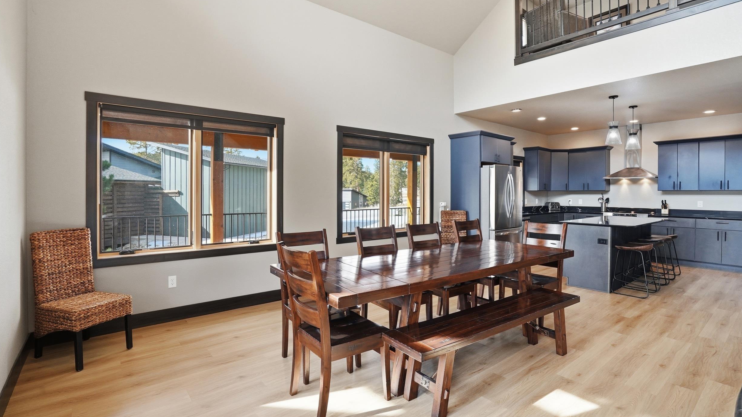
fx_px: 334
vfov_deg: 63.9
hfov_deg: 95.9
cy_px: 198
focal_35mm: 17
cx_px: 368
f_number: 8
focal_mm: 16
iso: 800
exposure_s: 1/640
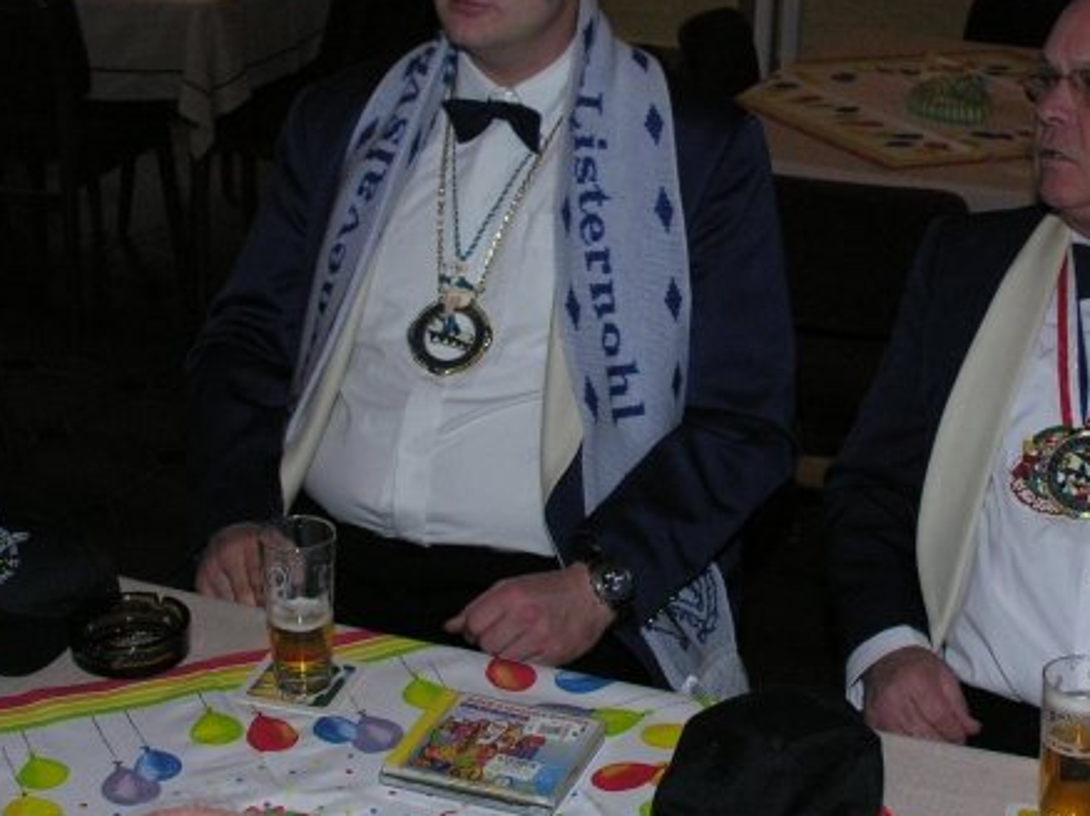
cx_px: 764
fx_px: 2014
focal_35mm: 64
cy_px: 318
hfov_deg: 30.0
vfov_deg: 22.9
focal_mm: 8.9
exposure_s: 1/60.1
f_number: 4
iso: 200
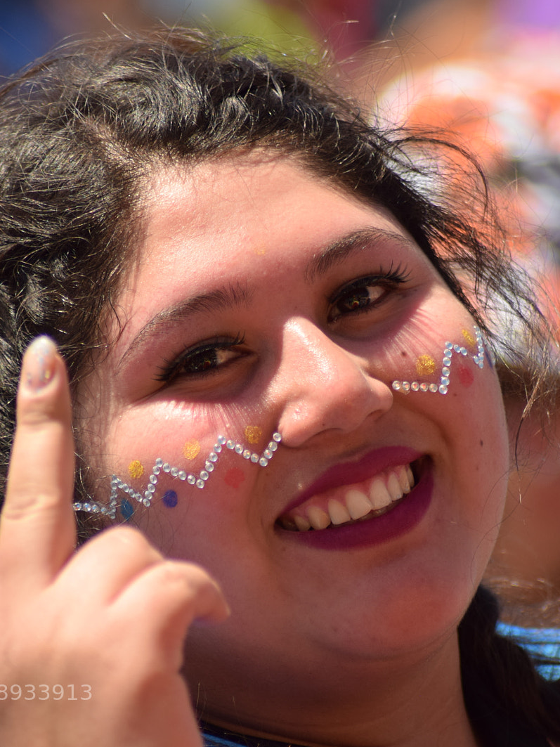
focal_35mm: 434
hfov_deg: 3.4
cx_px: 287
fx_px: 9363
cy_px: 373
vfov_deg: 4.6
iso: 250
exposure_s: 1/1250
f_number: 5.6
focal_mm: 200
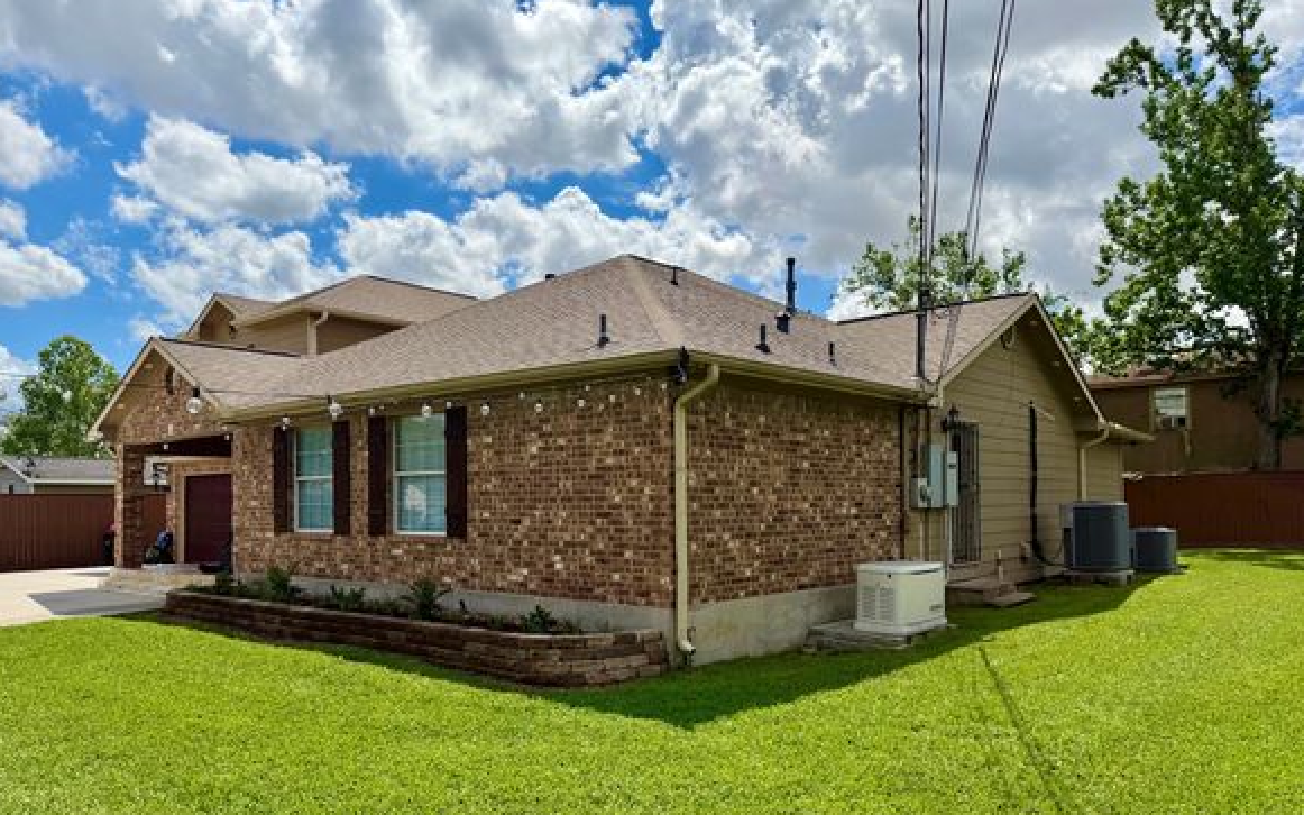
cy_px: 482
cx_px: 644
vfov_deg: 47.4
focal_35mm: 26
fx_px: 924
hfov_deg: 70.4
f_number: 1.78
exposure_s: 1/7353
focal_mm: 6.76
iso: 80
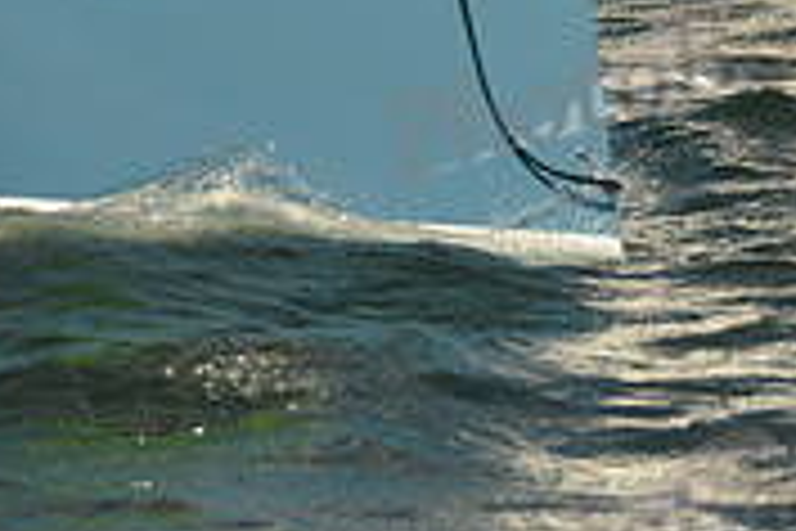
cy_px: -232
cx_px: 1255
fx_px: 13376
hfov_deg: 3.4
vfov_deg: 2.3
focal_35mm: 605
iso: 280
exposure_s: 1/1600
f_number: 10
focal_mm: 185
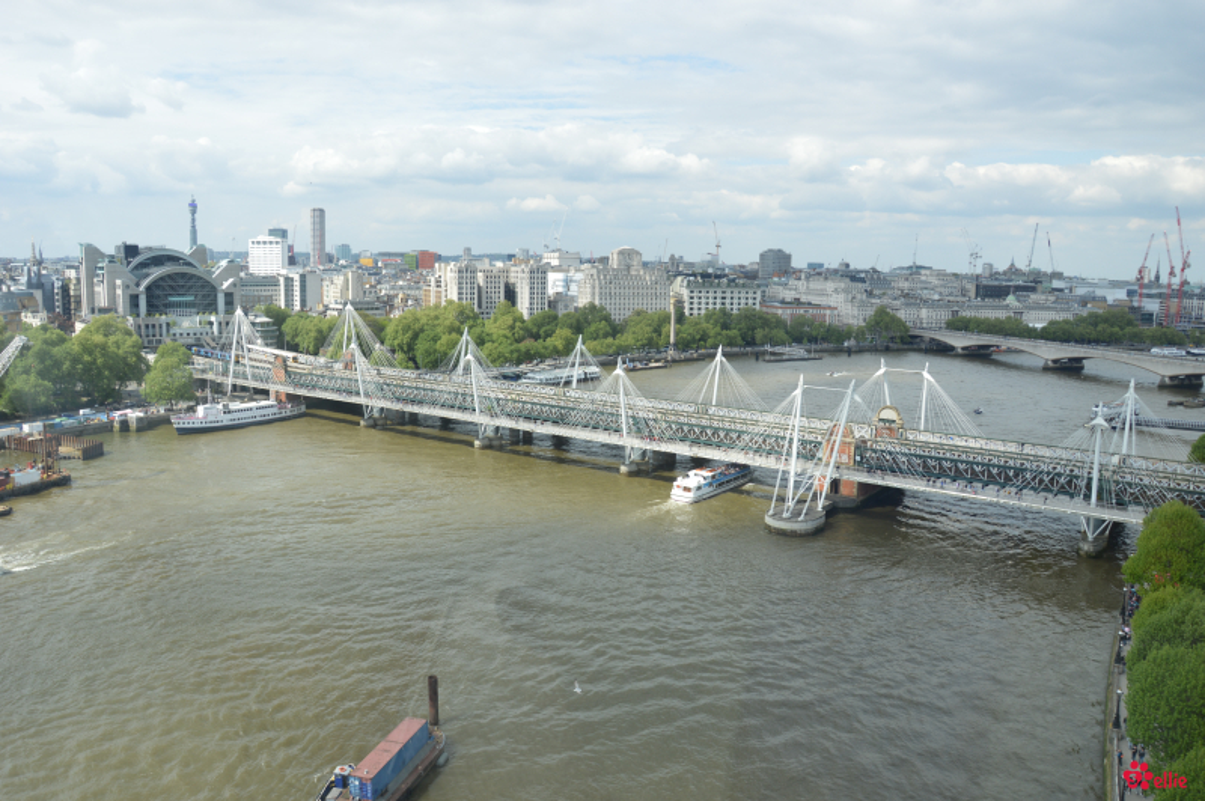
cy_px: 400
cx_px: 602
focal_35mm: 27
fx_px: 903
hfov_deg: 67.4
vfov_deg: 47.9
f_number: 7.1
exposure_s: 1/200
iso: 100
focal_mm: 18
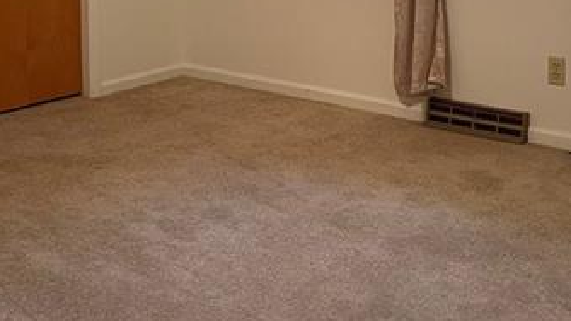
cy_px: -46
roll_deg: +0.2
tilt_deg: -5.9
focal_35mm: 65
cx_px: 283
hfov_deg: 32.4
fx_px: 984
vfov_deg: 17.8
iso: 160
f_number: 1.6
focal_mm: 5.1
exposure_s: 1/60
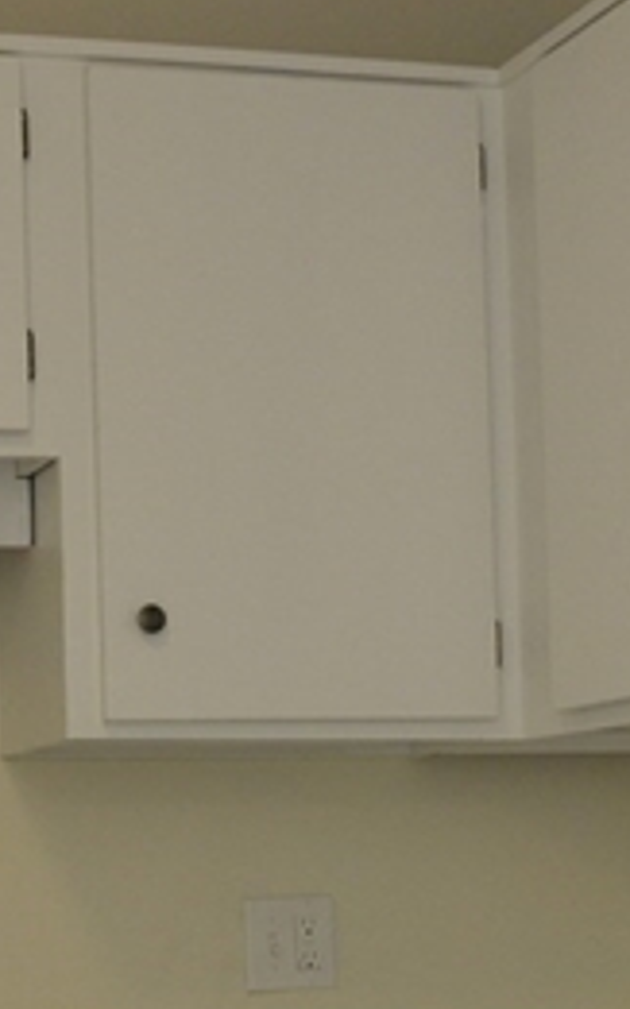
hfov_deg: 13.5
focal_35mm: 96
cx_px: 19
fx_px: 2639
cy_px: 895
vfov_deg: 21.2
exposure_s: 1/160
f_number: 6.3
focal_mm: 24
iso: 2500
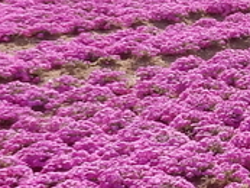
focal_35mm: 173
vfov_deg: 8.6
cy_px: 117
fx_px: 1250
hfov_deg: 9.9
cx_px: 617
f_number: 3.7
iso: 125
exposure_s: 1/1000
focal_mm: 4.5
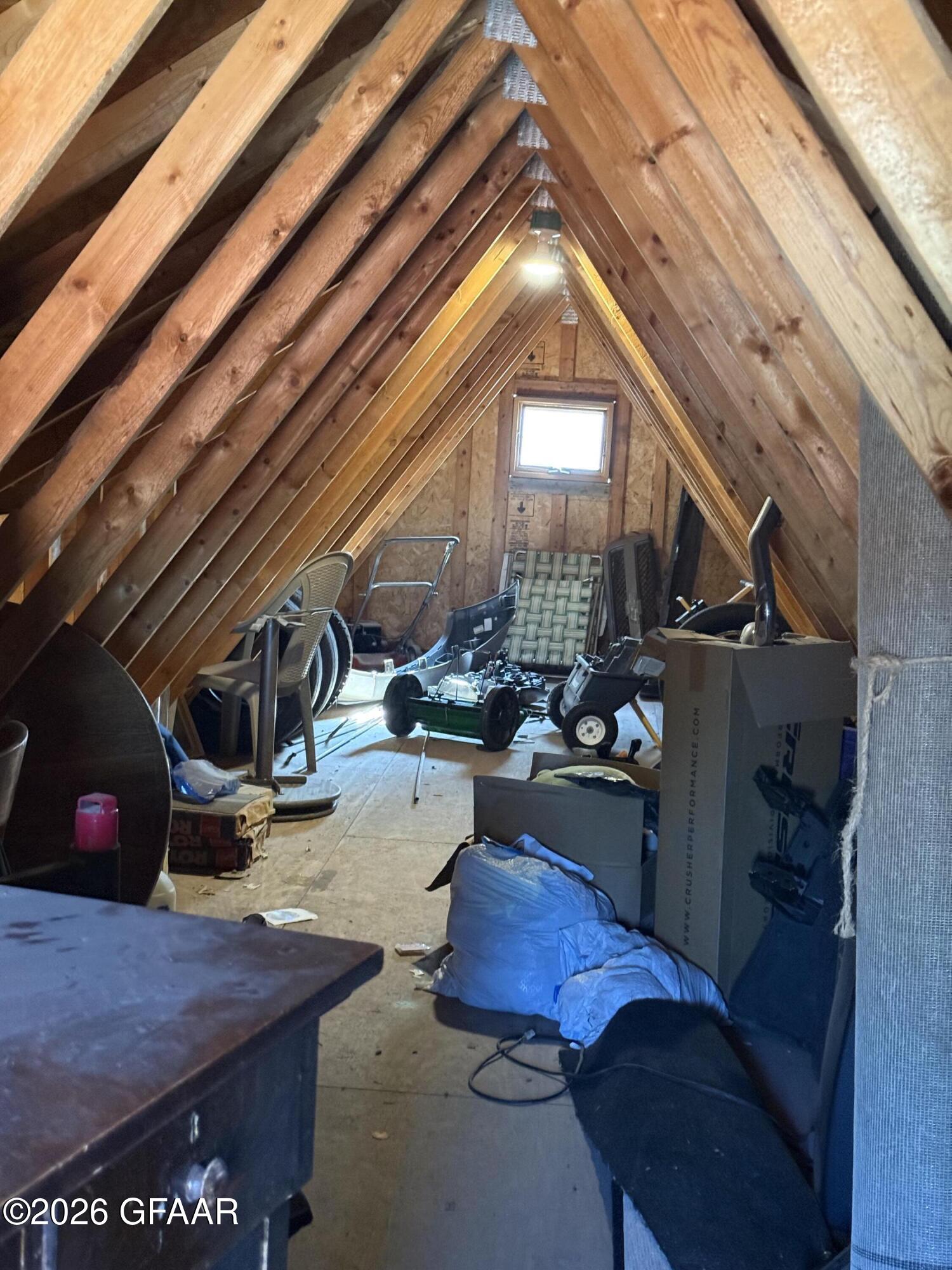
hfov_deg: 30.3
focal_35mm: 48
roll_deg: -4.1
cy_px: 635
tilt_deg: -6.0
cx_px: 476
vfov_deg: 39.7
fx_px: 1760
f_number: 1.78
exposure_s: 1/30
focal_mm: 6.76
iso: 500
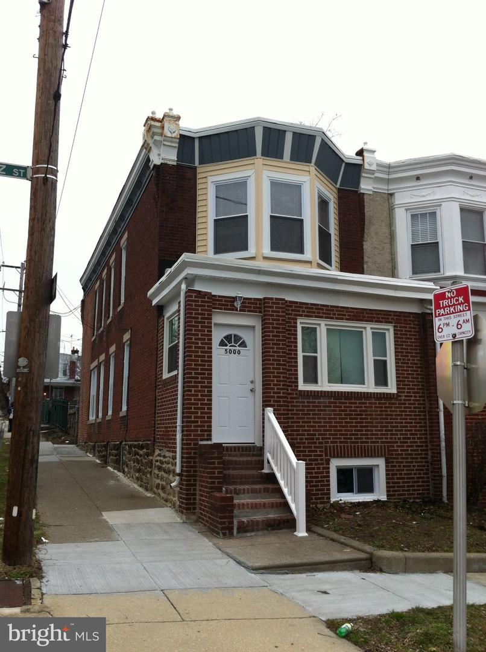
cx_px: 243
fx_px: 657
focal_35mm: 35
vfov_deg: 52.7
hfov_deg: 40.6
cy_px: 326
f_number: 2.8
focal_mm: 3.85
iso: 80
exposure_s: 1/149
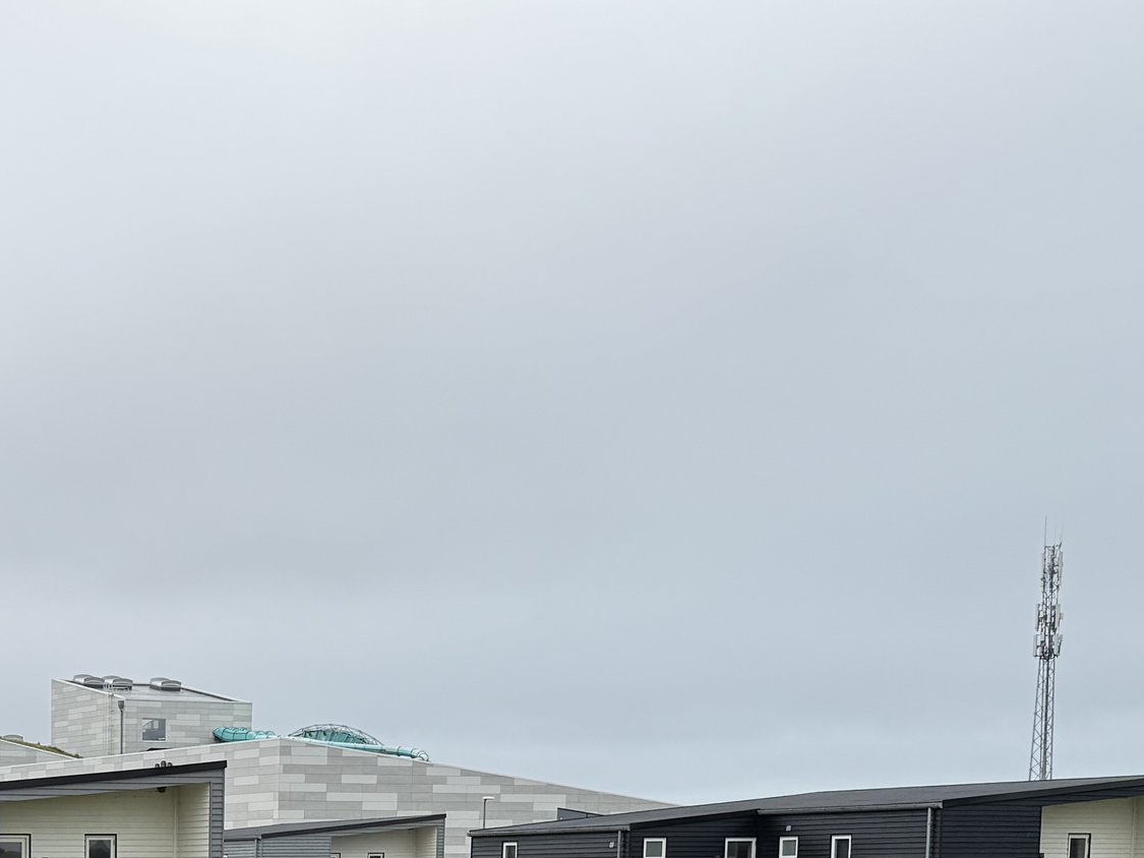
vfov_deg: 20.8
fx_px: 2115
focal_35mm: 64
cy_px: 1120
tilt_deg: -6.5
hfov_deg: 28.1
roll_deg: -0.1
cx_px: -44
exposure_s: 1/2703
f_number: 1.78
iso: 80
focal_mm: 6.76
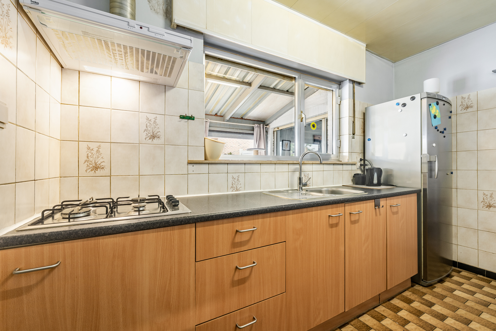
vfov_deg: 81.2
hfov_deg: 104.3
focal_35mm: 14
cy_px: 166
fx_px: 193
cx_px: 248
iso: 250
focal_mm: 14
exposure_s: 1/15
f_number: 11
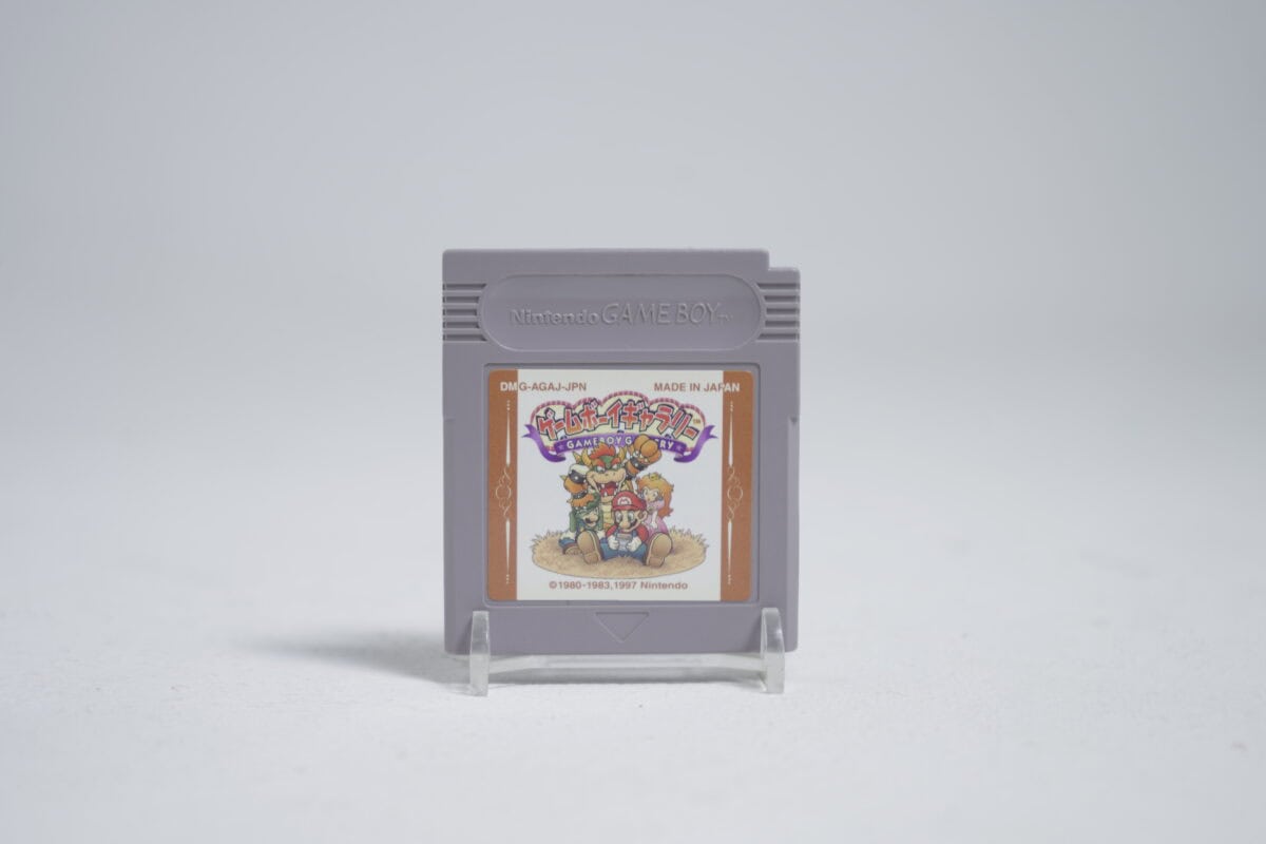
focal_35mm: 70
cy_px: 422
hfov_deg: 28.8
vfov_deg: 19.5
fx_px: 2461
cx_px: 633
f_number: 5.6
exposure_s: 1/6
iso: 100
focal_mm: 70
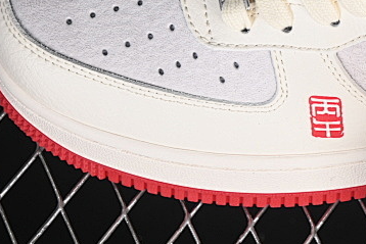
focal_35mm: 226
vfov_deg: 6.0
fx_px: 2298
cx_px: 407
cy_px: -120
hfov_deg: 9.0
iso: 160
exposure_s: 1/80
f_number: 7.1
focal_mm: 50
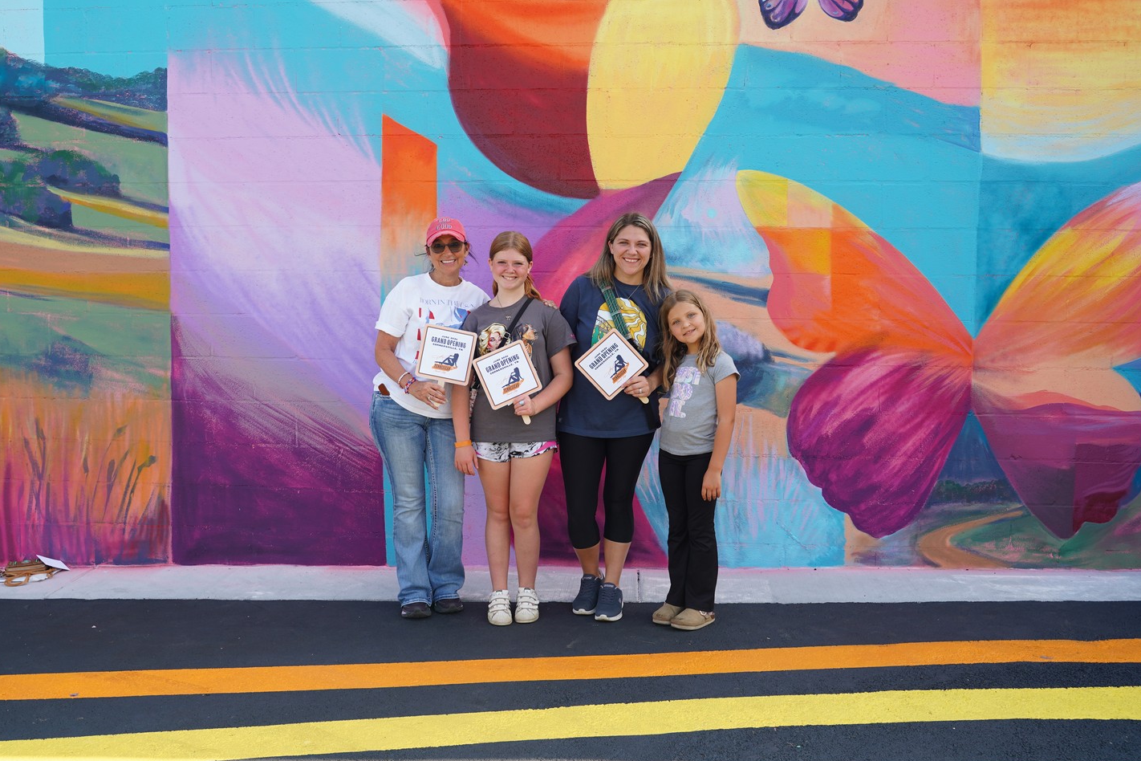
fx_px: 1141
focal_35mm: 36
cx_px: 522
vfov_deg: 36.9
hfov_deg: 53.1
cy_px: 388
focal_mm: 32
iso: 100
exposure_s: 1/250
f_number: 5
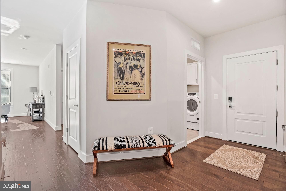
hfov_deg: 93.3
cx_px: 143
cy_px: 96
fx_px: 135
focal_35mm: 17
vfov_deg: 70.5
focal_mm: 17
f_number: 8
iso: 200
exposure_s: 1/5
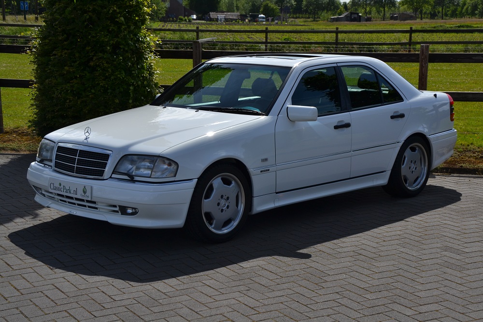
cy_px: 161
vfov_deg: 21.6
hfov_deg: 31.9
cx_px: 242
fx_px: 845
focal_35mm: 63
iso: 100
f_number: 10
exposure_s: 1/400
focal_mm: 42
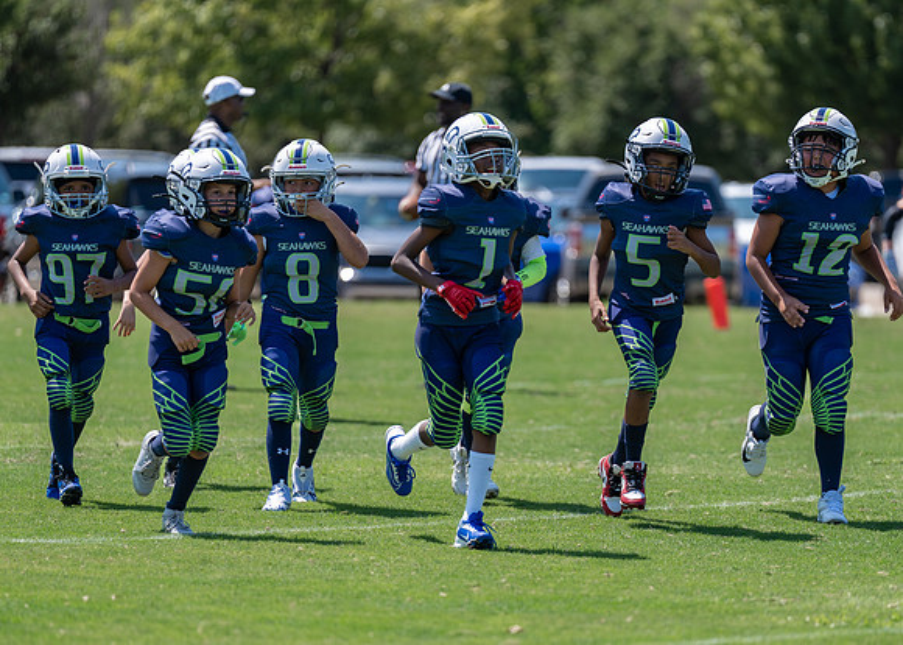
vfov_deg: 5.4
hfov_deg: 7.6
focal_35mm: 265
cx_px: 571
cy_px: 397
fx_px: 6798
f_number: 2.8
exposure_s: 1/1250
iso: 100
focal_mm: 200
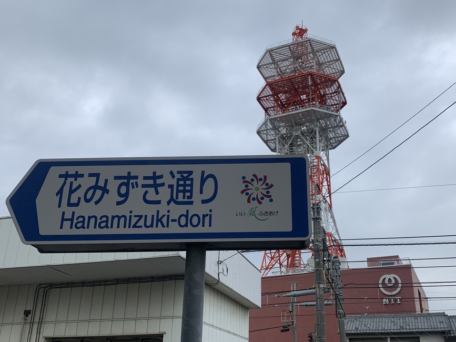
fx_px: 474
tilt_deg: +21.1
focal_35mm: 36
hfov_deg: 51.2
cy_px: 213
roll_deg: +0.5
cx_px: 262
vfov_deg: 39.4
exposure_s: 1/871
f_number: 1.8
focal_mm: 4.25
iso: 25
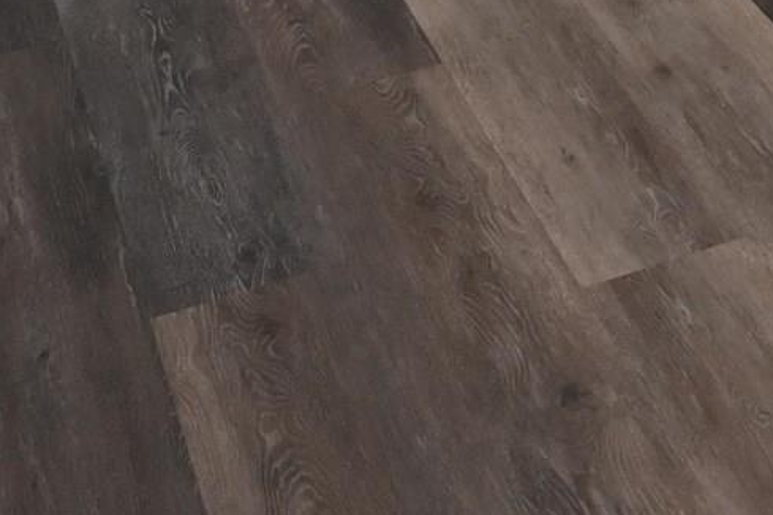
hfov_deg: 15.9
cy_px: -945
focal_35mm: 113
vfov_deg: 9.8
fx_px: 2426
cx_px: 1314
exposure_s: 1/160
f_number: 3.5
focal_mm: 12
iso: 400
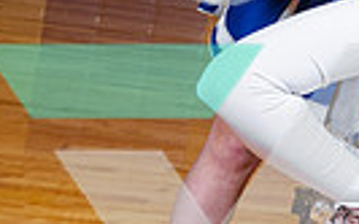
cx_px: 678
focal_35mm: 120
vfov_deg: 10.4
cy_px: -139
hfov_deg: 14.8
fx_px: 1174
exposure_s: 1/125
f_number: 8
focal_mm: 27
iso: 400
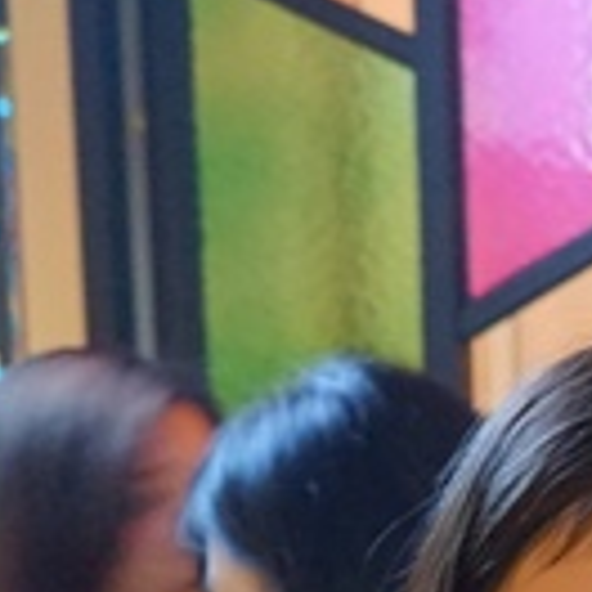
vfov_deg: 11.2
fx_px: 2883
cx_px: 1018
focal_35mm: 149
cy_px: 917
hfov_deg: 11.0
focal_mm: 29
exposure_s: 1/5
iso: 4000
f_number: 4
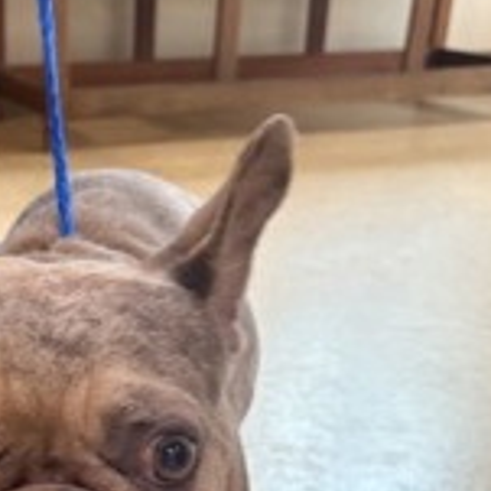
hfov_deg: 26.0
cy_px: 449
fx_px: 1027
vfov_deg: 26.0
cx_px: 50
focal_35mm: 64
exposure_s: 1/60
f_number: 1.6
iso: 200
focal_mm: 5.96
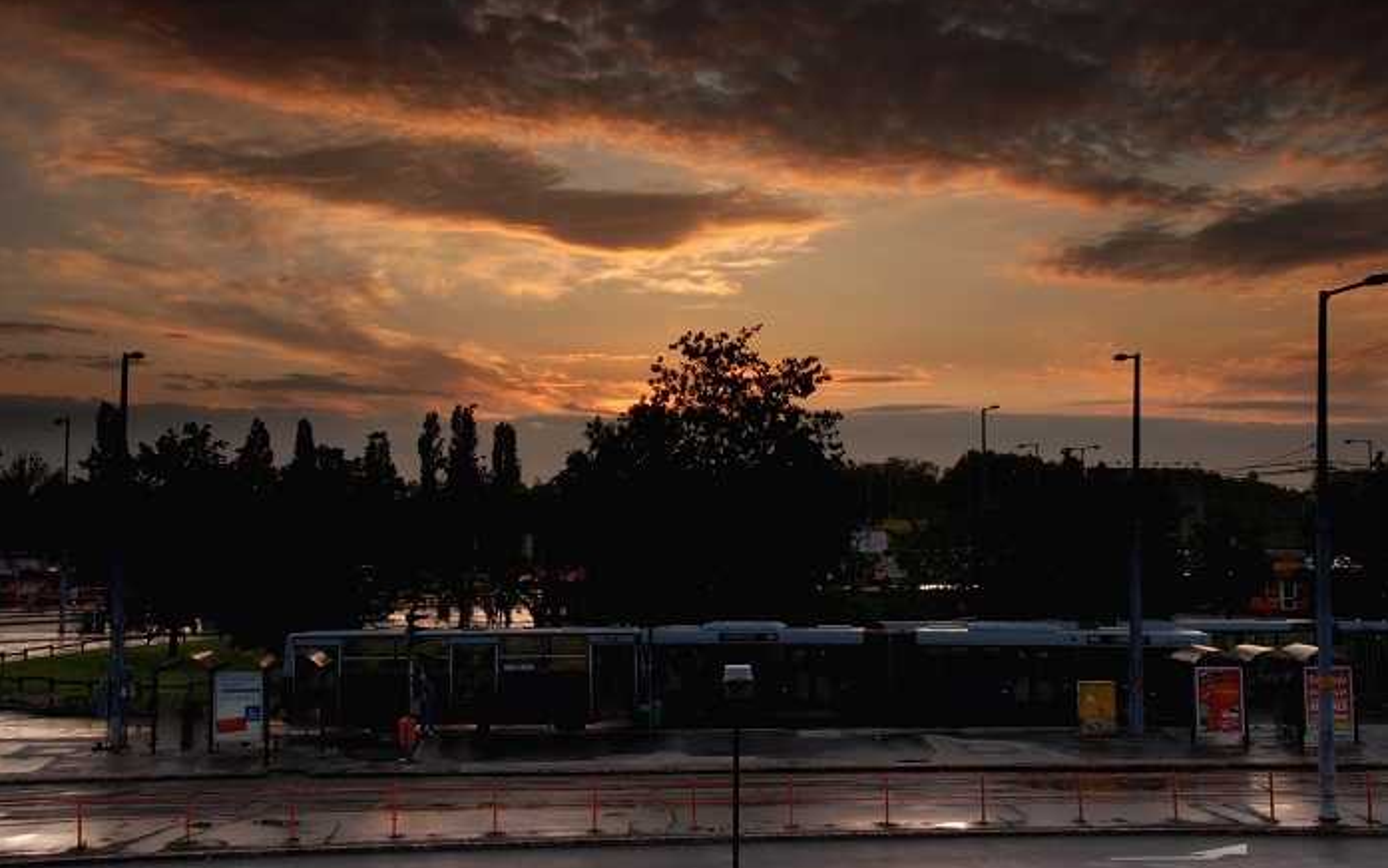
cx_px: 693
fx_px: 1571
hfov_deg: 47.7
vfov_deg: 30.9
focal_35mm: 42
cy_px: 443
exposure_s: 1
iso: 100
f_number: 22
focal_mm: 27
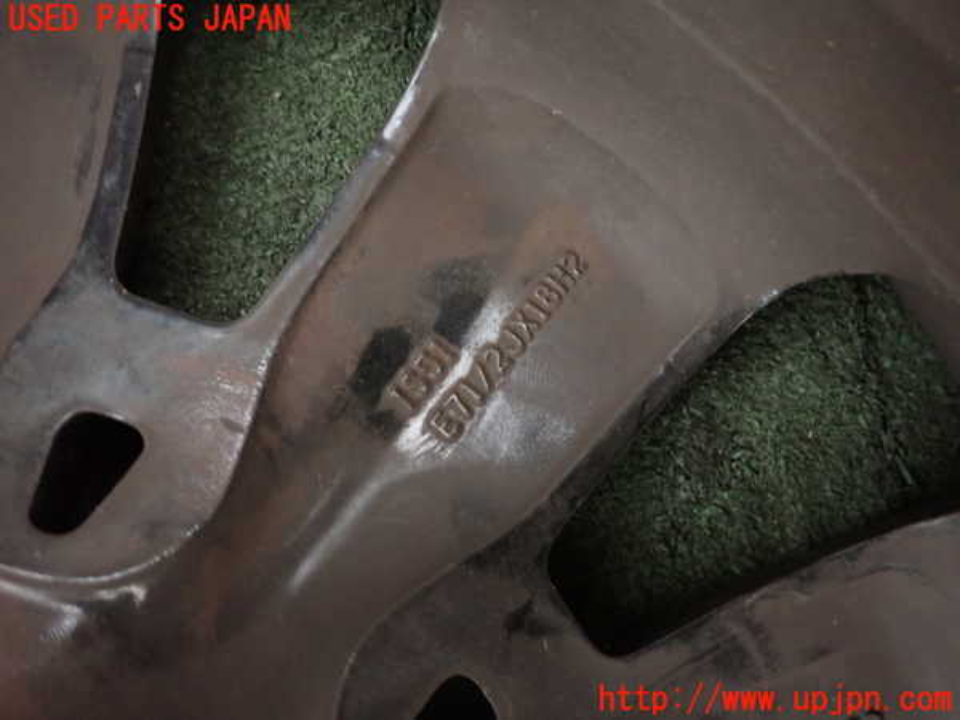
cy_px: 360
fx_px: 693
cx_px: 480
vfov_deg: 54.9
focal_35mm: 25
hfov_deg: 69.4
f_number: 2
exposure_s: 1/8
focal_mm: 4.5
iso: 800
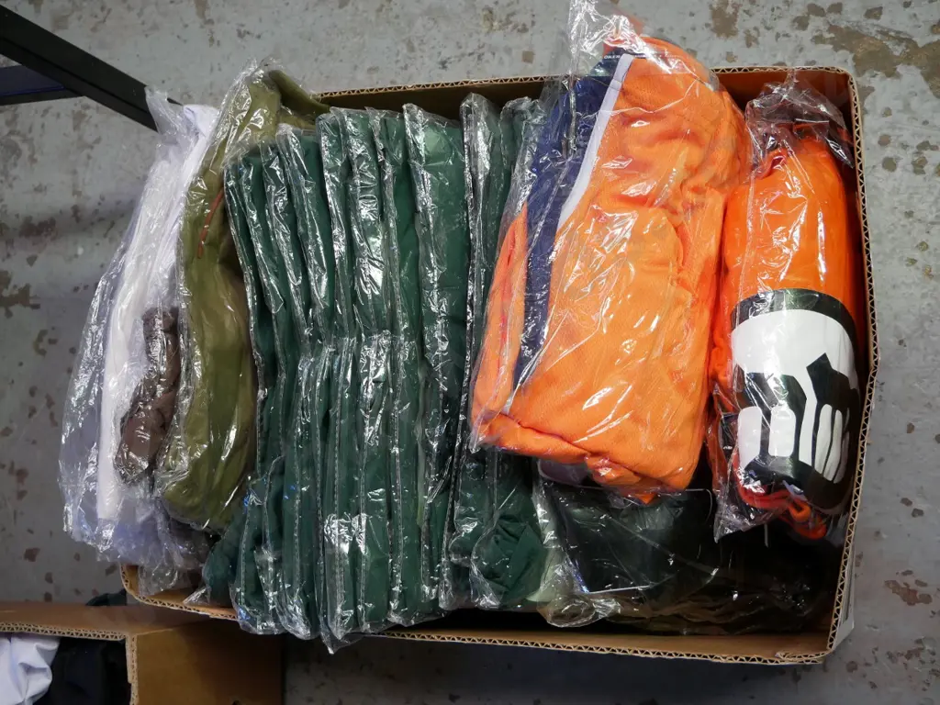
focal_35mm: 46
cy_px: 352
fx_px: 1249
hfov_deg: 41.2
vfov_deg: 31.5
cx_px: 470
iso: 1600
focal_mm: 23
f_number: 4.3
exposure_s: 1/60
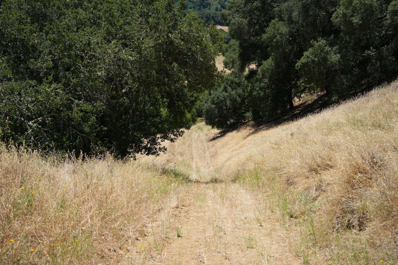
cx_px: 199
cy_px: 132
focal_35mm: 50
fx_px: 553
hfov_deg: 39.6
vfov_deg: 27.0
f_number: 4.5
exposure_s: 1/1250
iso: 250
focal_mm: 50
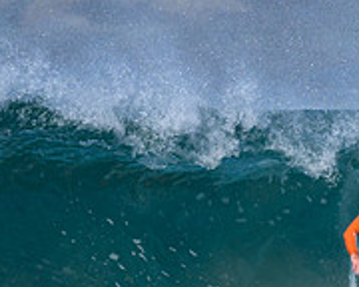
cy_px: 267
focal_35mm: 3325
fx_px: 35328
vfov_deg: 0.5
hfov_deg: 0.6
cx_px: 302
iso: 250
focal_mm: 800
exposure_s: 1/2000
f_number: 6.3
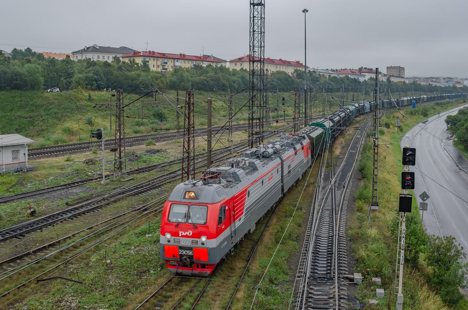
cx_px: 234
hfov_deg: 53.2
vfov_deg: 36.7
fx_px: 467
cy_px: 155
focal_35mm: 36
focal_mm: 24
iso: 320
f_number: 5.6
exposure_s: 1/320
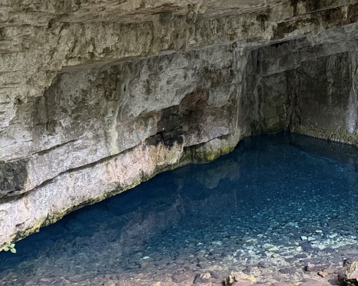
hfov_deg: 36.8
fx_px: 487
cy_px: 47
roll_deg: -0.8
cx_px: 345
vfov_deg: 31.7
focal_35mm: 46
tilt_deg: -3.5
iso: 1000
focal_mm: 6.76
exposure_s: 1/40
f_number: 1.78
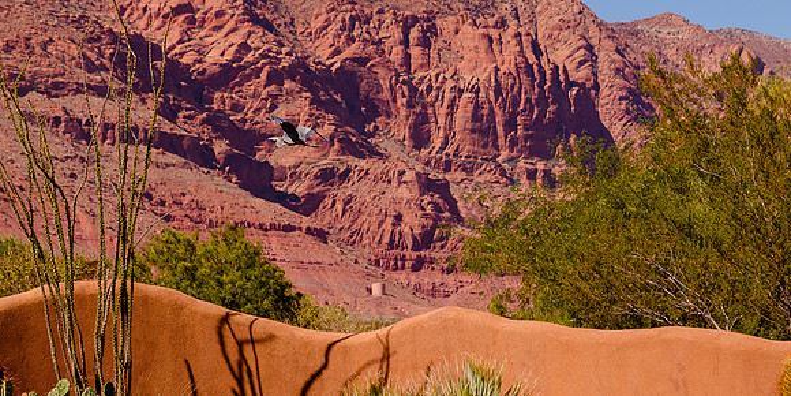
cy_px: 128
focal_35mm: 203
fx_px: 4156
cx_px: 388
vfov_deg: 5.4
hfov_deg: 10.9
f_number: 6.3
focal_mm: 98
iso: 200
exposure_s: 1/1250
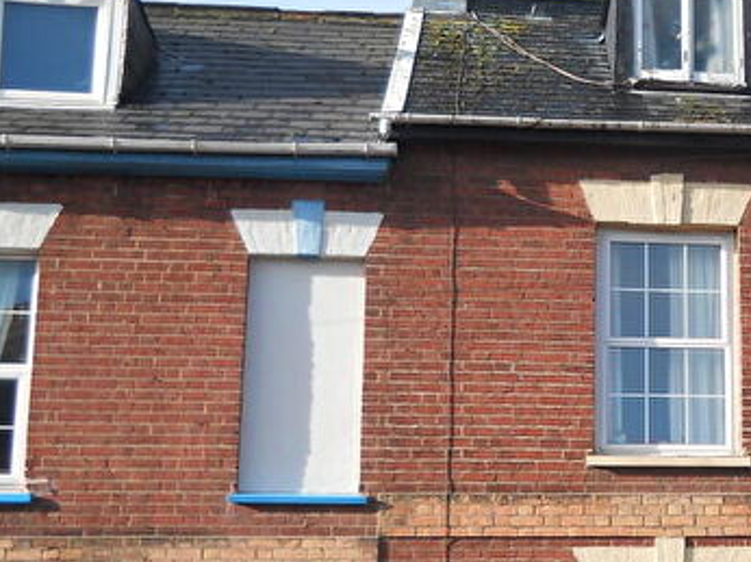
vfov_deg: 17.6
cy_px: 455
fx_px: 1799
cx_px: 755
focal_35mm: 83
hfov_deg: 22.6
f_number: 5.5
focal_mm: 6.72
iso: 80
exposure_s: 1/160
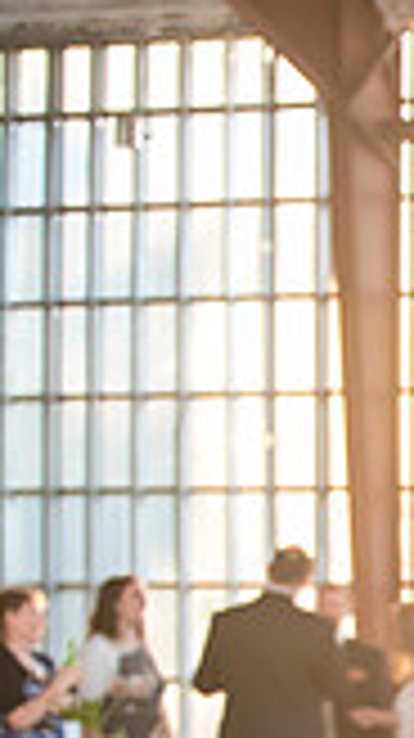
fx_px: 1799
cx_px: 1027
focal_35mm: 92
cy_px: 709
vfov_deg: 22.4
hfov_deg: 10.9
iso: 500
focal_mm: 24
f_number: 2.8
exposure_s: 1/320
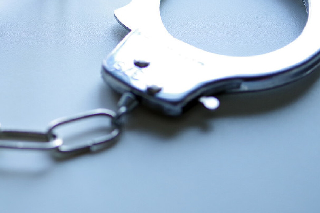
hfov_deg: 19.1
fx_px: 942
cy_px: 21
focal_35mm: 106
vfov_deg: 12.8
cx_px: 59
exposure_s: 1/125
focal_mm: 50
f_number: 2.8
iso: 800
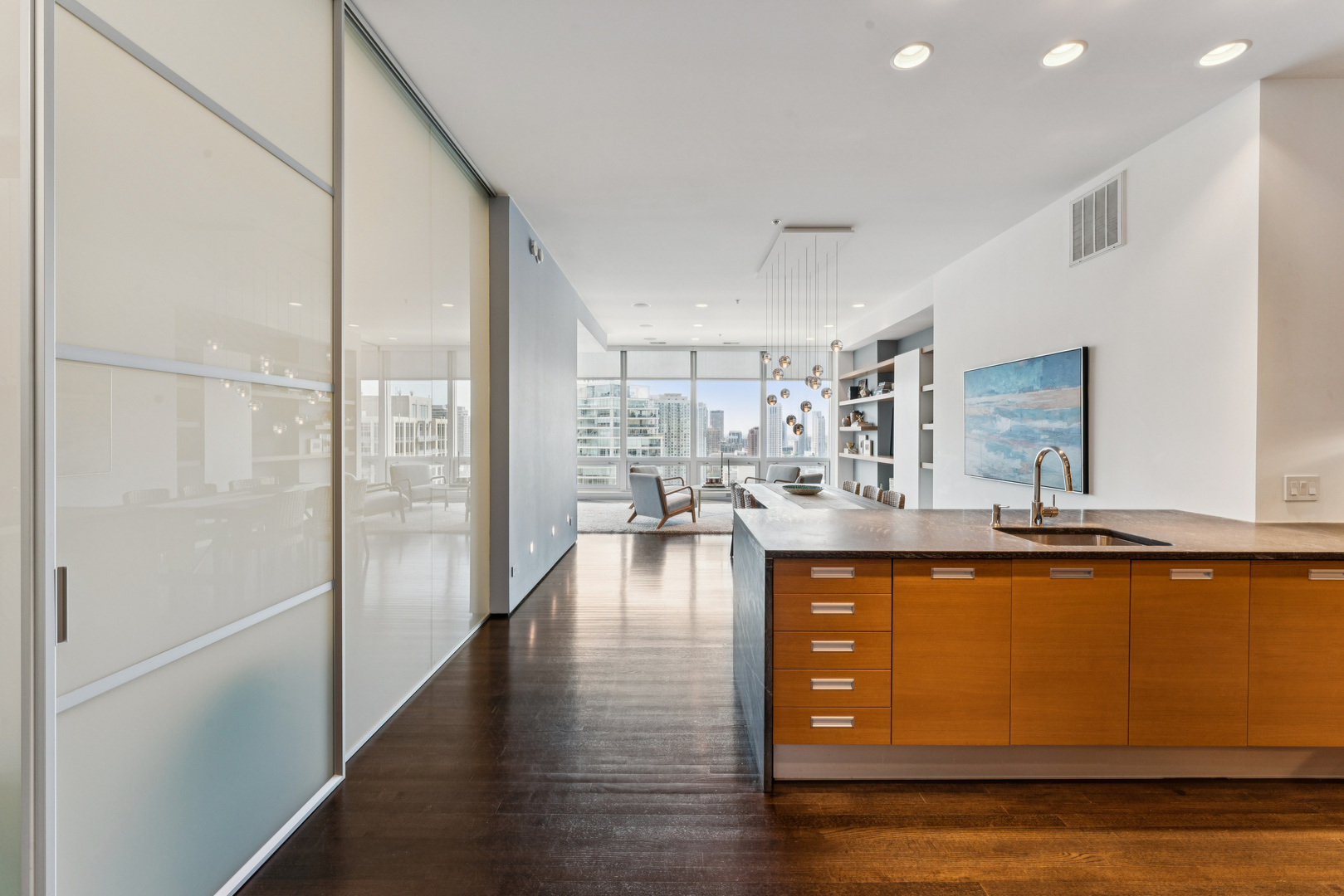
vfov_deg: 78.9
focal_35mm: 15
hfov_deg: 101.9
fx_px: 545
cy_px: 448
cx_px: 672
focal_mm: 14.6
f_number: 13
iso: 400
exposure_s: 1/10
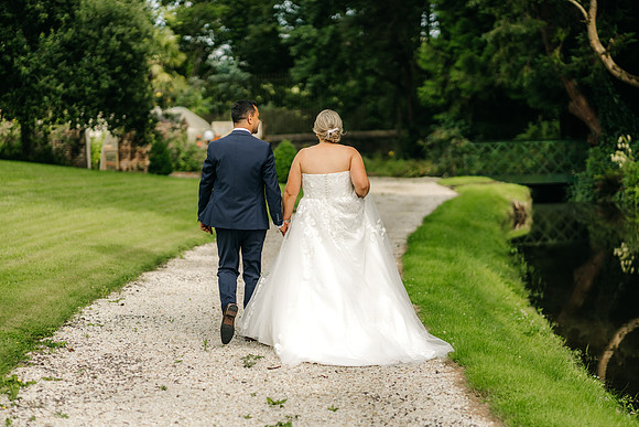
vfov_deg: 16.1
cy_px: 214
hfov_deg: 23.9
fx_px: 1509
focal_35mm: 85
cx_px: 320
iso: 100
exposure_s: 1/3200
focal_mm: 85
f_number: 2
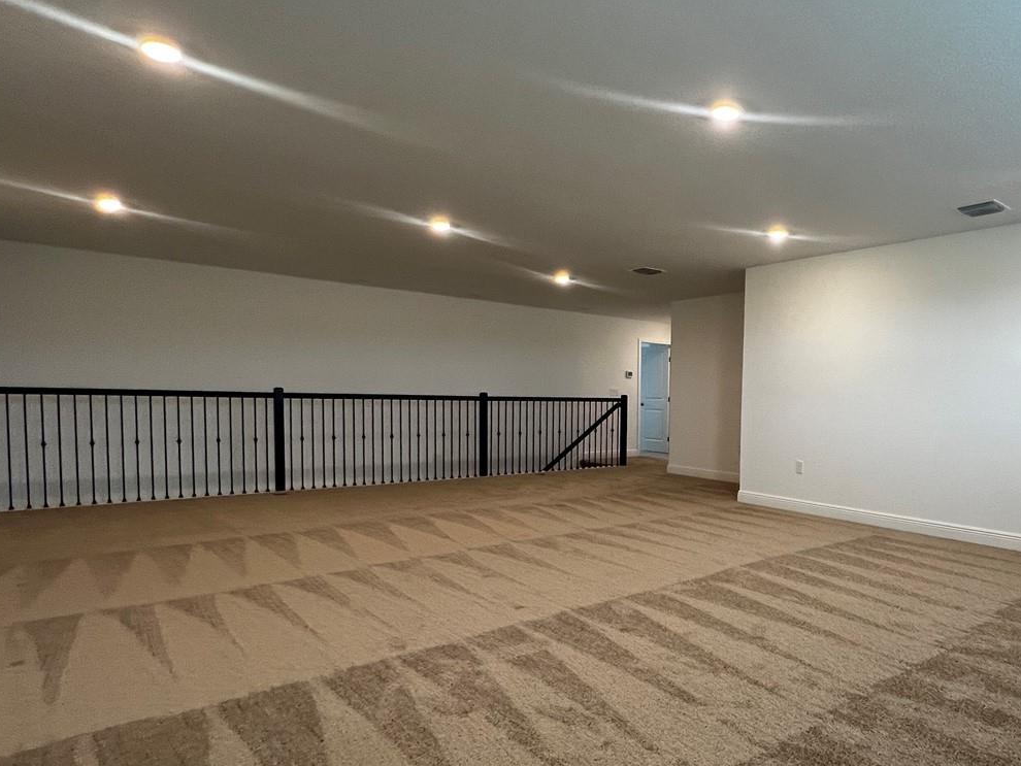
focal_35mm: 21
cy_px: 436
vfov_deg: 63.2
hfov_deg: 75.4
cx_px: 714
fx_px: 620
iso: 250
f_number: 1.8
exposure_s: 1/120
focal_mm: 1.57
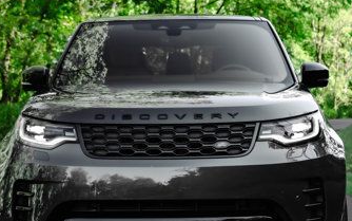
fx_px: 844
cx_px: 193
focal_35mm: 88
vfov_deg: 14.8
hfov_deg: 23.5
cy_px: 167
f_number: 5
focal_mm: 45
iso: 640
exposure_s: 1/400
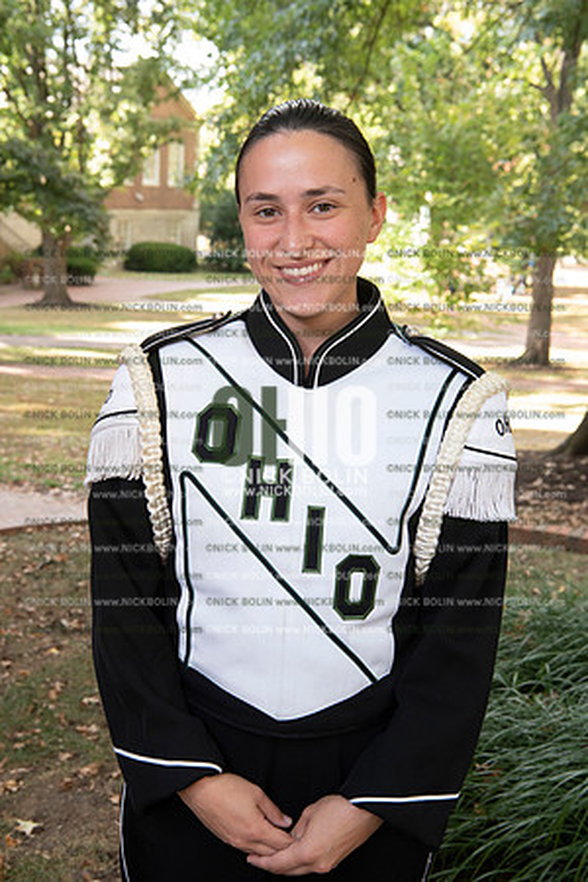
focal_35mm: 50
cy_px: 441
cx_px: 294
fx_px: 1225
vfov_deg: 39.6
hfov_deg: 27.0
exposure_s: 1/100
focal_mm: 50
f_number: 8
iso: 800
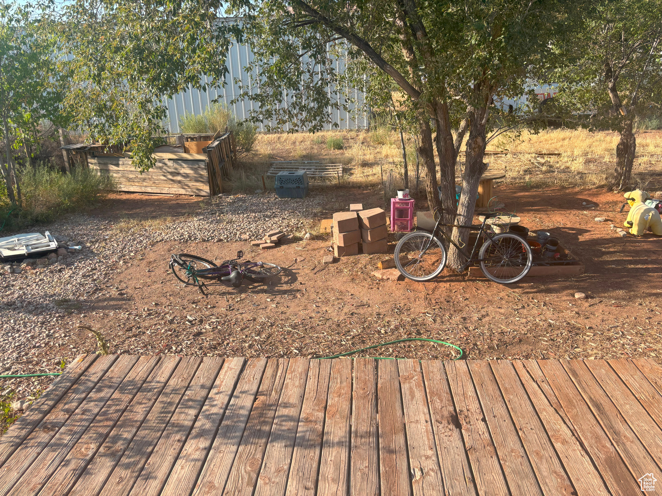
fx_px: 497
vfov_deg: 53.1
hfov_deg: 67.3
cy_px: 248
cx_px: 331
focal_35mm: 26
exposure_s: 1/1164
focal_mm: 5.96
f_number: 1.6
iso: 50
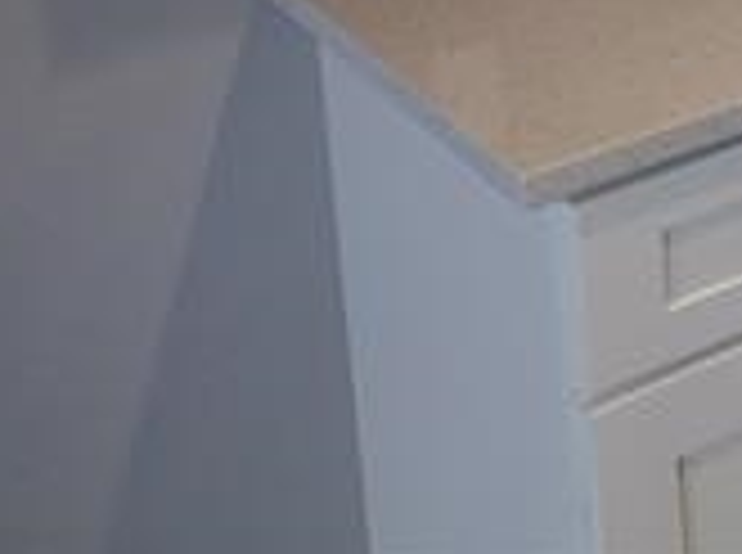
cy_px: -518
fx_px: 2246
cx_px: 1390
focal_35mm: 105
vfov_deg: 12.5
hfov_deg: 15.7
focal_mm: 4.71
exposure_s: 1/60
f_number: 1.7
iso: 156
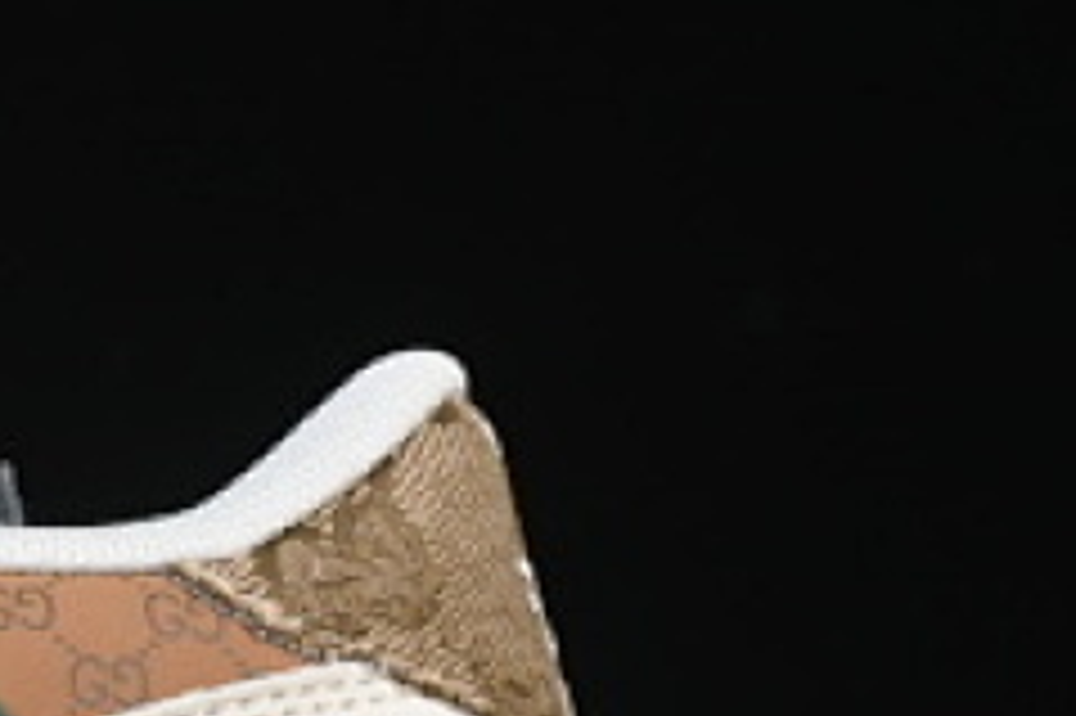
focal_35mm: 339
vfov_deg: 4.0
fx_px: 10125
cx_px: -1035
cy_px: 500
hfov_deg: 5.9
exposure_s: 1/80
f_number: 8
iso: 160
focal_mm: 50
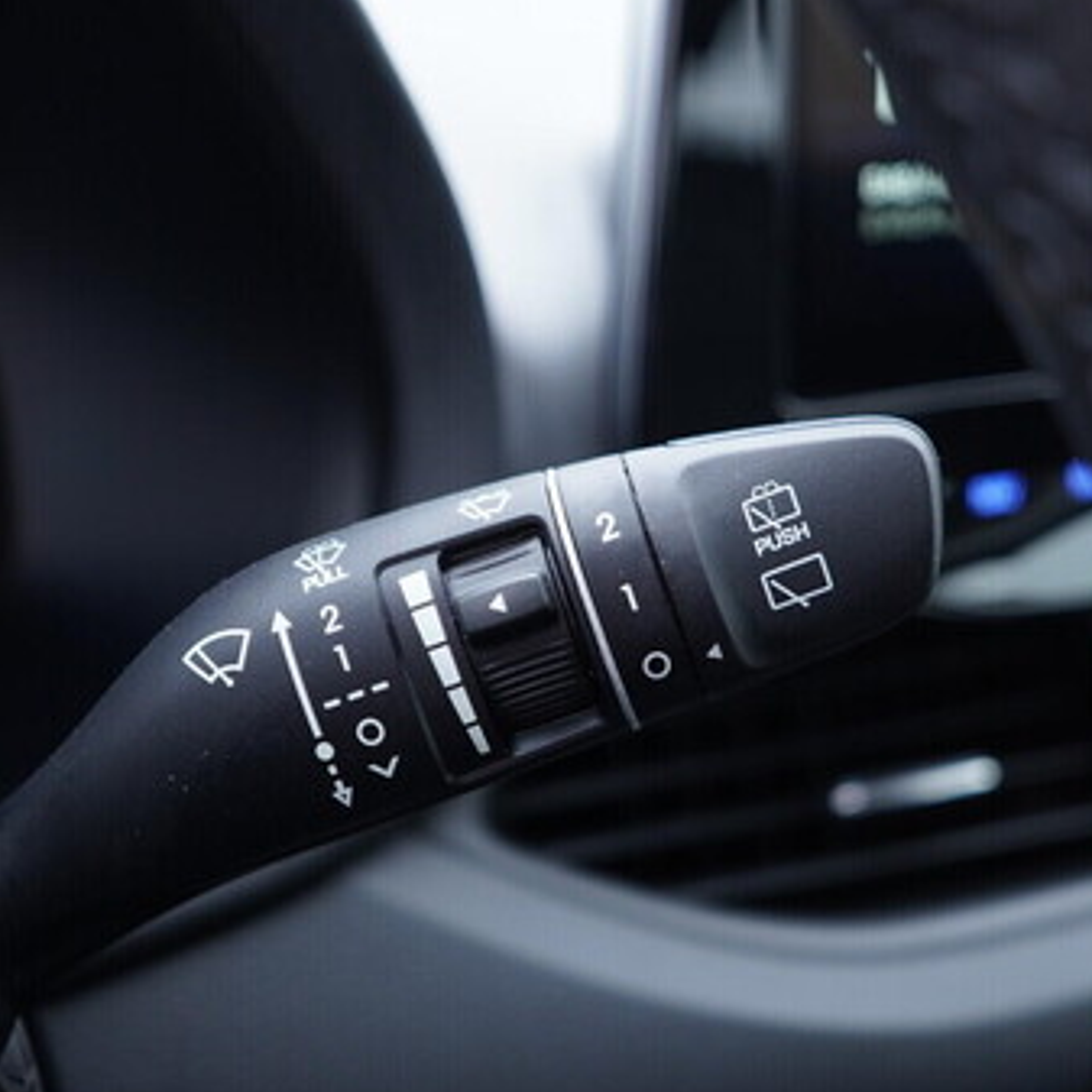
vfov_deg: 34.0
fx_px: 1785
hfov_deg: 34.0
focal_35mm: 50
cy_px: 559
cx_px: 525
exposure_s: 1/40
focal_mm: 24
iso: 400
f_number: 2.8
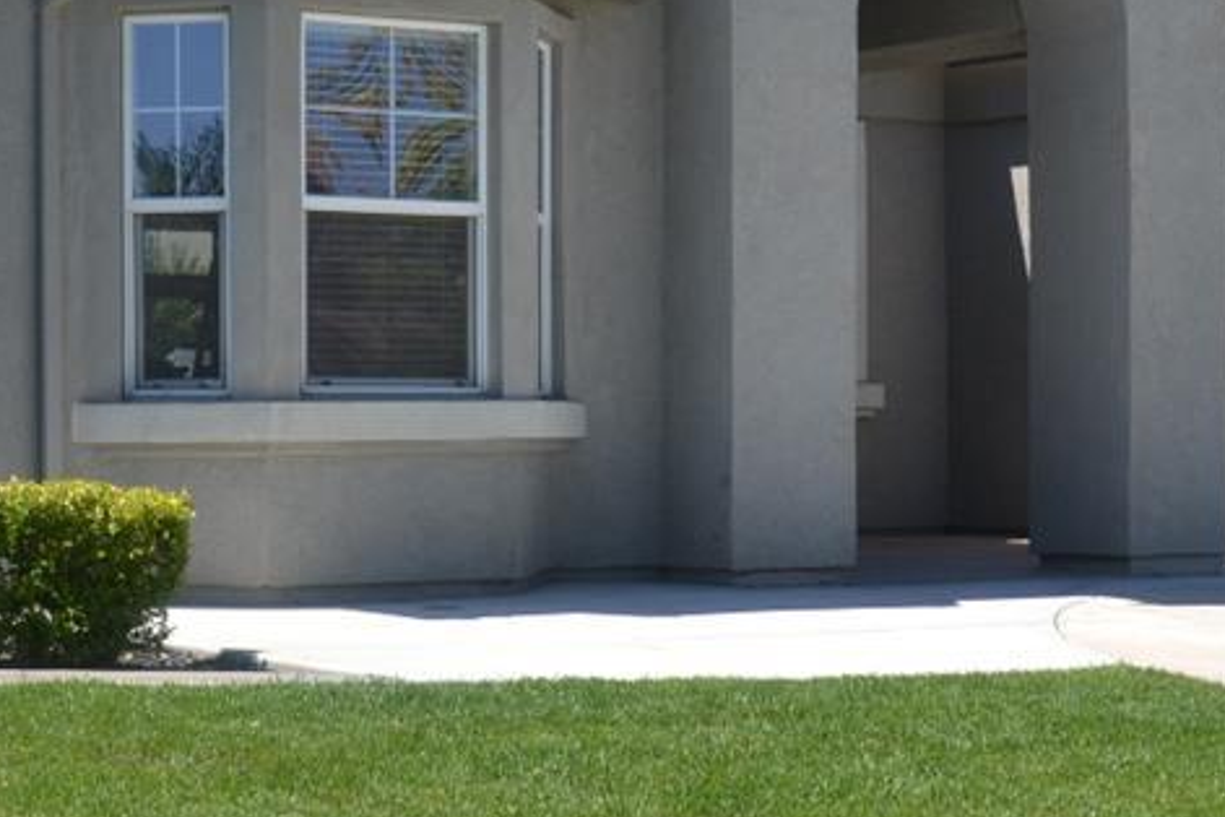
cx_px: 440
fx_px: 3573
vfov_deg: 13.0
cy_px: 494
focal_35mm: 105
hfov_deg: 19.4
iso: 100
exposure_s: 1/250
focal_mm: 22
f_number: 8
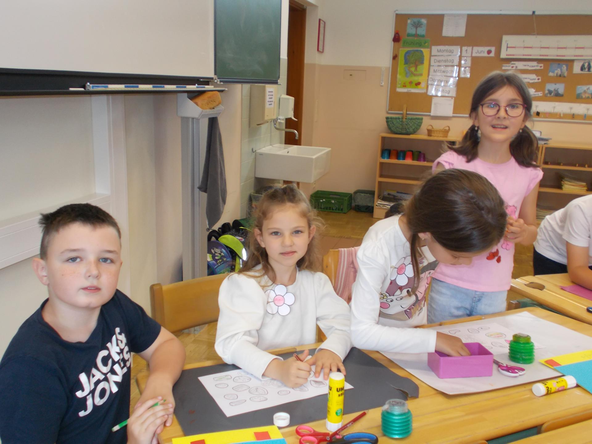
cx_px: 296
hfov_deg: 54.0
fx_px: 581
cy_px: 222
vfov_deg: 41.8
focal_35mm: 34
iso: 200
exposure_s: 1/25
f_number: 3.6
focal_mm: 6
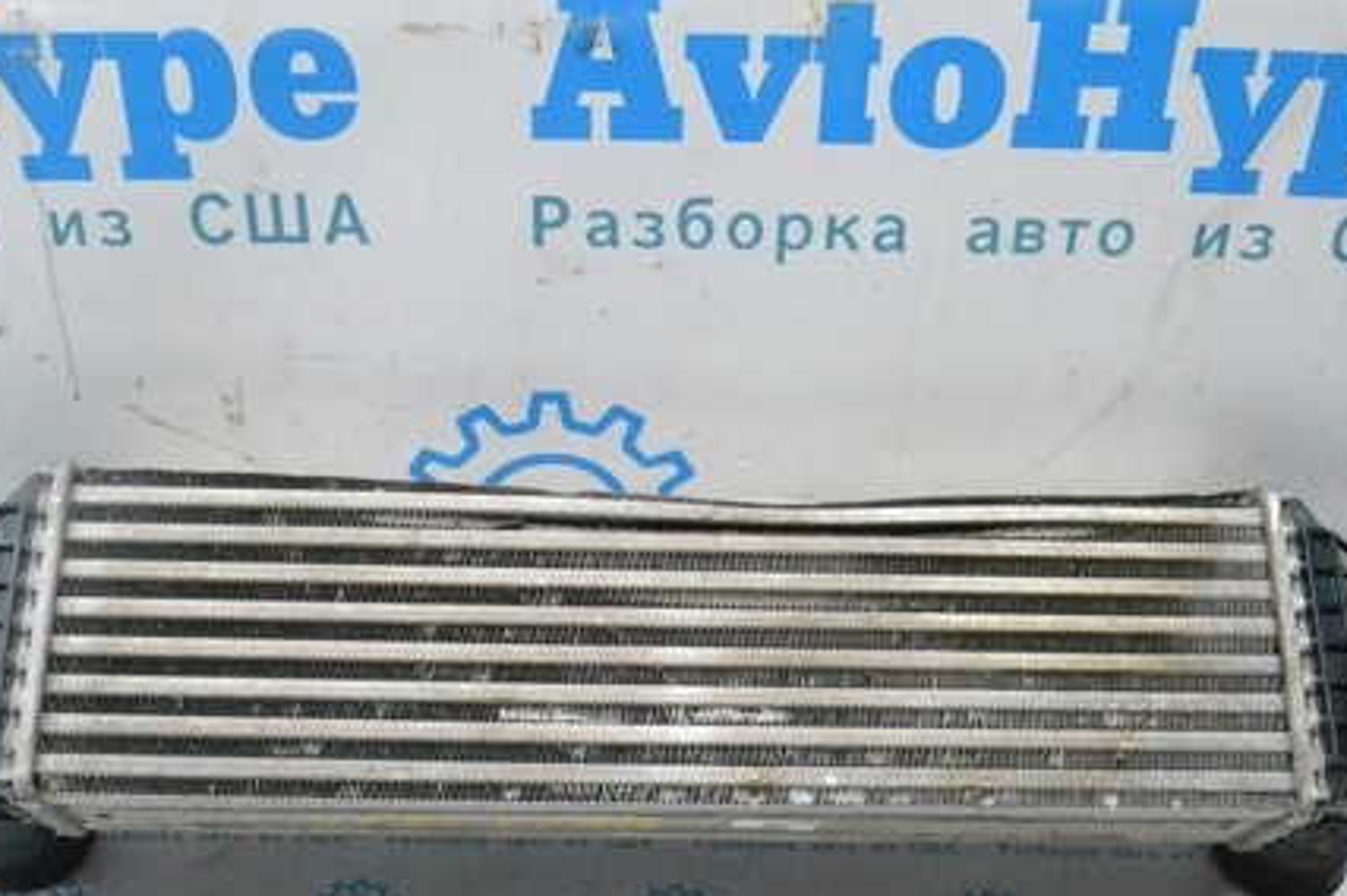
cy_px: 543
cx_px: 662
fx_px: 1682
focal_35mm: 45
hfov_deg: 43.6
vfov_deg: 29.7
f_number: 9
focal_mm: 20
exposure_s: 1/160
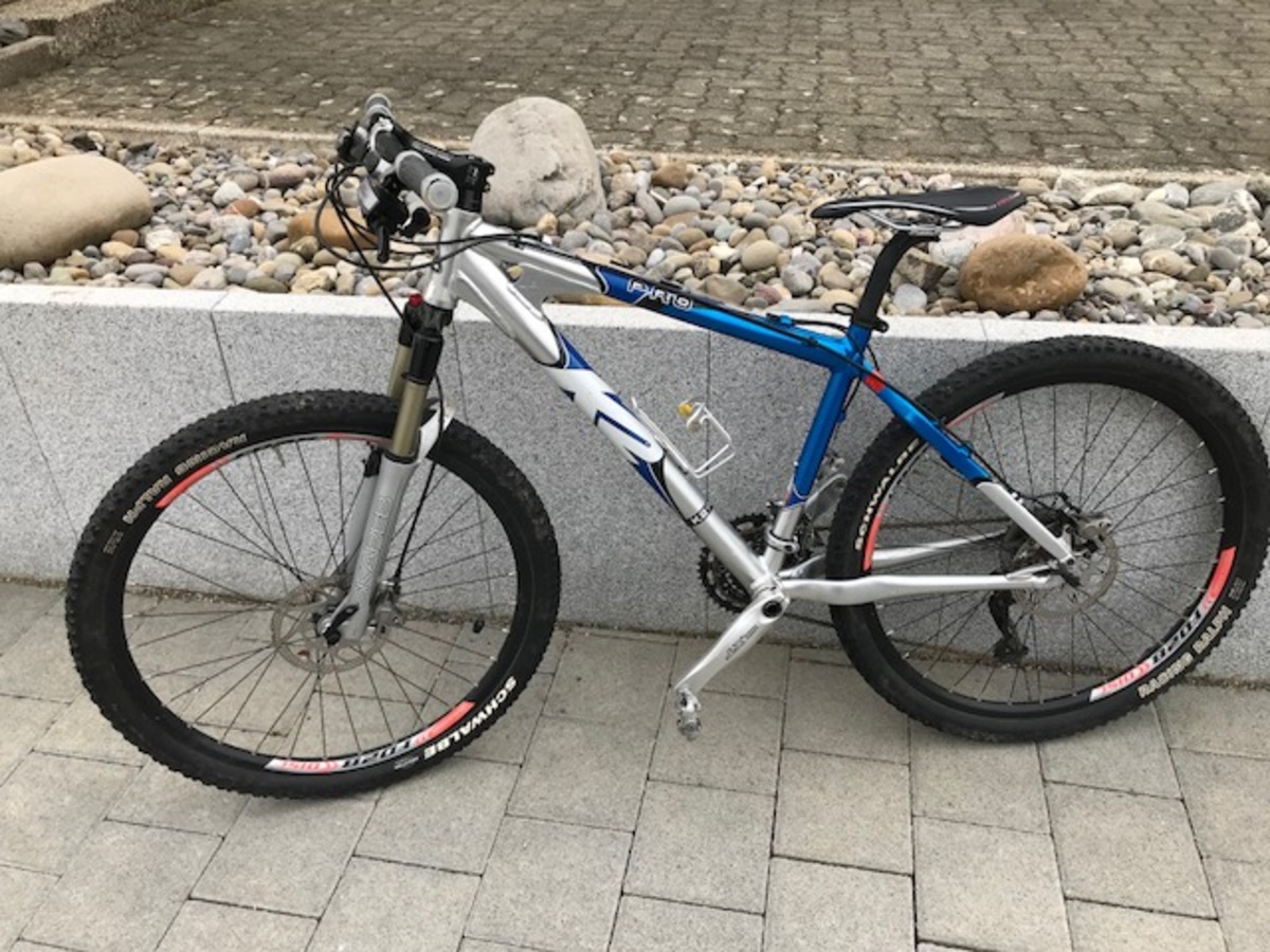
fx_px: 1027
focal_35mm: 28
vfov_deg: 49.7
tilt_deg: -32.9
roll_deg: +2.8
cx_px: 635
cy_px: 476
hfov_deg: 63.4
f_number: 1.8
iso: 20
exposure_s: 1/439
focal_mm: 3.99
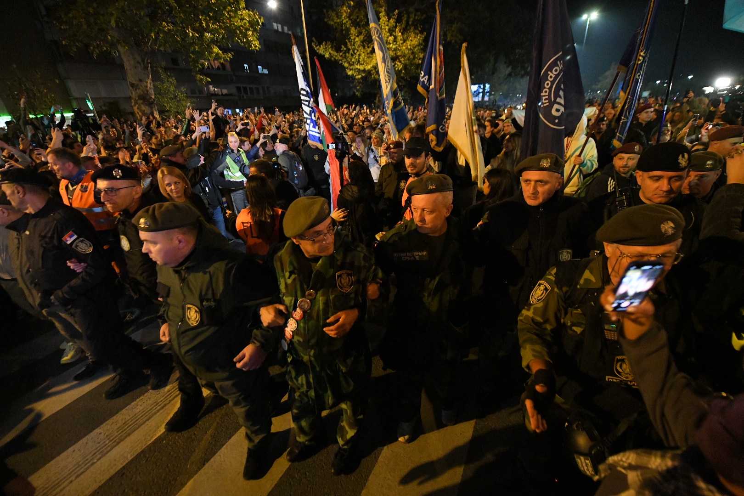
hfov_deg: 104.3
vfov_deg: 81.2
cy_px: 248
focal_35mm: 14
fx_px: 289
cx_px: 372
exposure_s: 1/125
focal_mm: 14
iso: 10000
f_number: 3.5
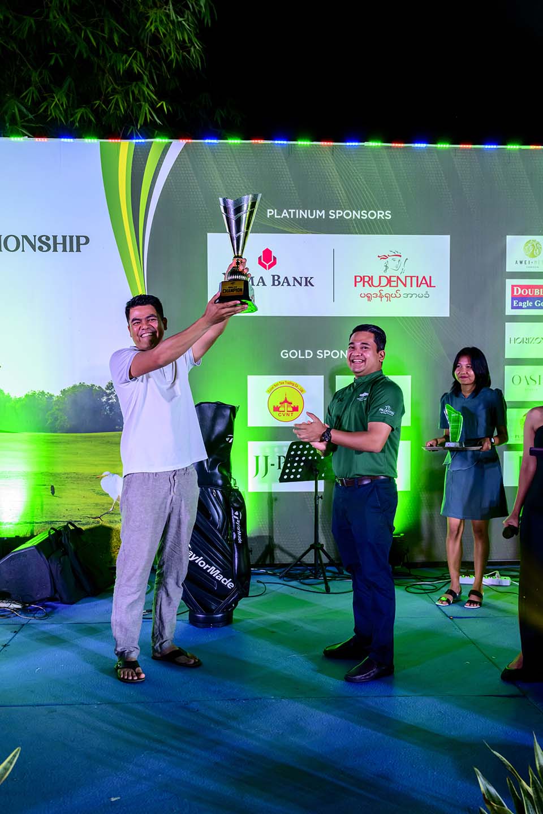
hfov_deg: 37.9
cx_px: 272
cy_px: 407
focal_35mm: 35
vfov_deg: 54.4
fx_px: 792
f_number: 4.5
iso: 4000
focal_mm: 35
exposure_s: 1/250
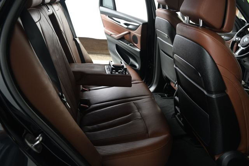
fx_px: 235
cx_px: 124
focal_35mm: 34
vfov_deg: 38.8
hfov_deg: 55.8
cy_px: 83
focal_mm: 23
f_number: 3.8
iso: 100
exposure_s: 1/160
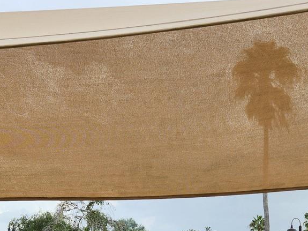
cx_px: 133
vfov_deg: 20.9
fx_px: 569
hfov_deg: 30.2
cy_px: 297
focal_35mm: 64
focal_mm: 5.4
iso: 20
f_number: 1.8
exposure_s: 1/902
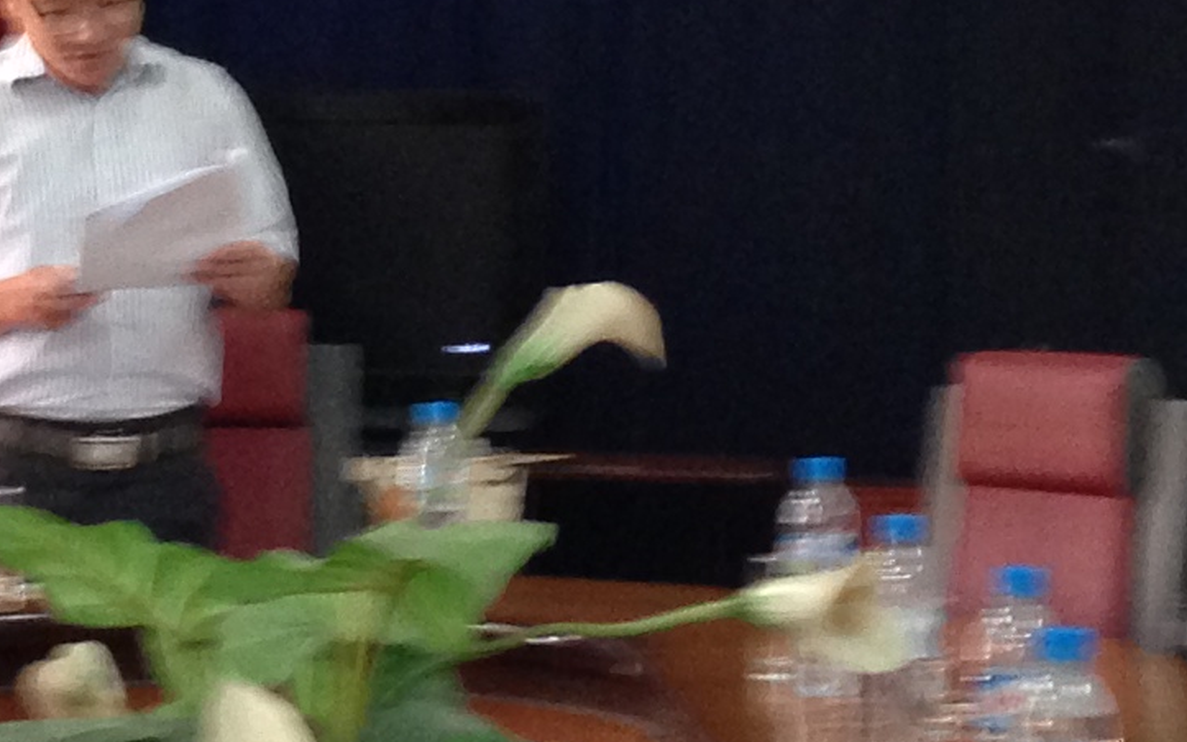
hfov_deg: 13.1
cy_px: -113
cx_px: 44
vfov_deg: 8.2
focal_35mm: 158
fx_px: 5112
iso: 200
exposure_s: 1/20
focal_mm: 4.12
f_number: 2.4
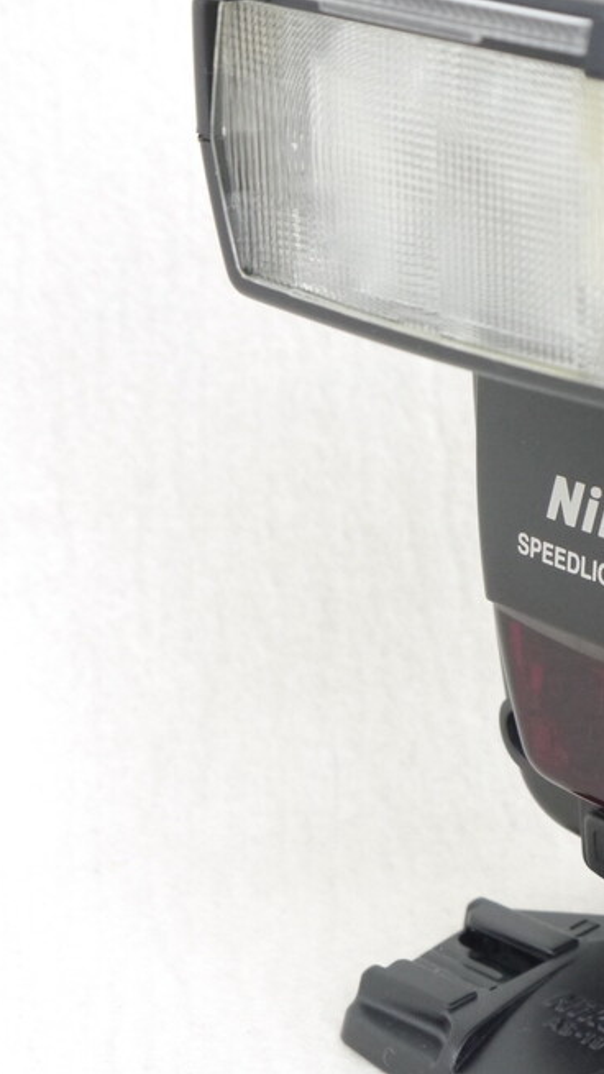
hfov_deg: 11.4
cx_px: 699
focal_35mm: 104
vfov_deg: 20.5
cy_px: 501
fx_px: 2960
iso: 1600
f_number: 6.3
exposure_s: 1/60
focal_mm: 26
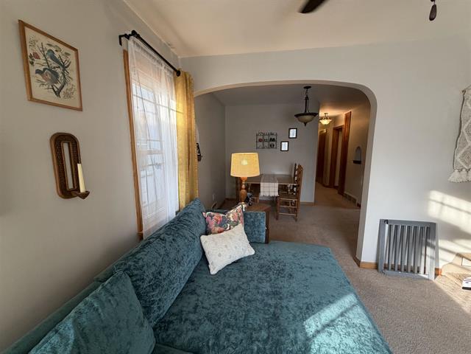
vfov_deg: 85.7
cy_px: 177
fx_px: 190
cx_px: 236
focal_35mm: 14
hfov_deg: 102.1
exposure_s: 1/120
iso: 250
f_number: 2.2
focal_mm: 2.22
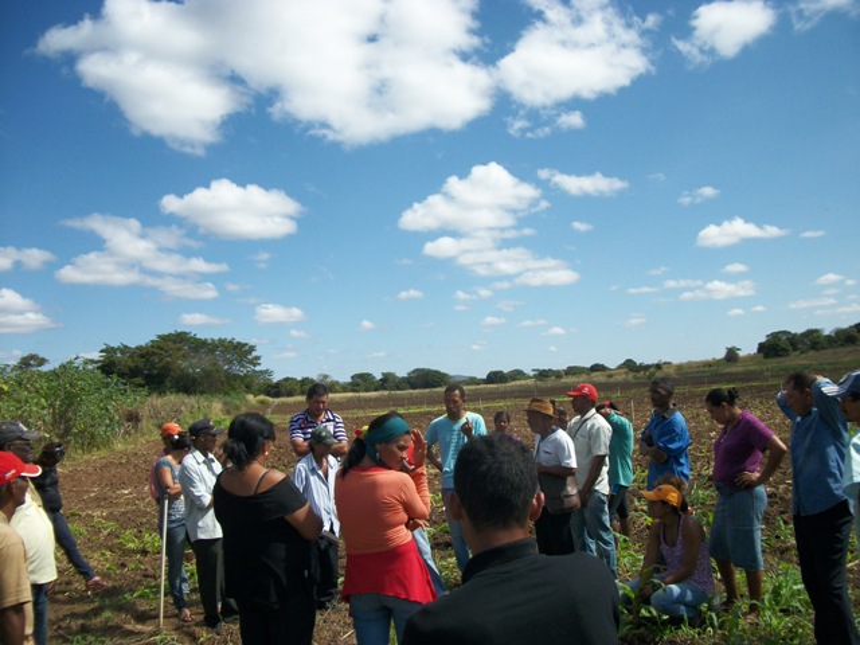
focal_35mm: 32
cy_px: 322
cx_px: 430
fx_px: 795
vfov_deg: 44.2
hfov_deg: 56.8
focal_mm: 5.7
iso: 80
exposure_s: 1/200
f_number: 8.8
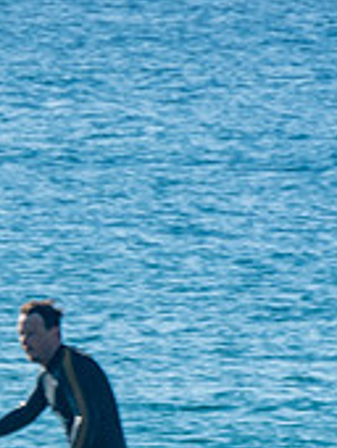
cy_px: 507
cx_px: 45
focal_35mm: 1968
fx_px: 25482
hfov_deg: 0.8
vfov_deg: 1.0
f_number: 18
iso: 100
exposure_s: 1/50
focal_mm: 400
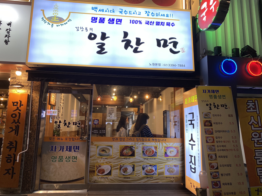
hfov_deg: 67.3
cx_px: 131
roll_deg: -0.9
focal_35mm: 26
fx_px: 197
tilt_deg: +8.8
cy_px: 98
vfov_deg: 53.1
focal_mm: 4.25
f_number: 1.8
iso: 32
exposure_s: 1/120
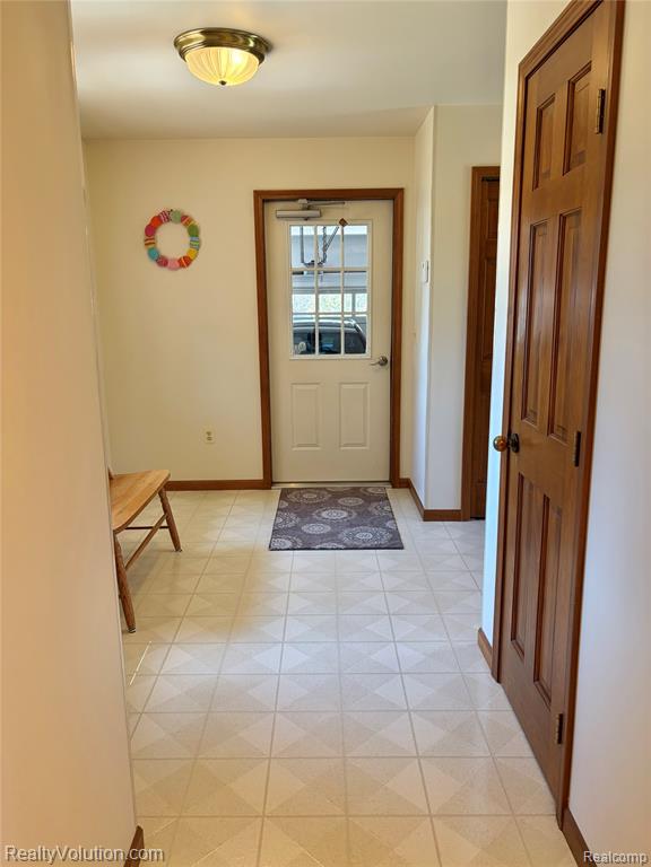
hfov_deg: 53.1
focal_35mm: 26
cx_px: 326
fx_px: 652
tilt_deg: -10.7
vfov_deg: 67.3
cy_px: 434
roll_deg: +0.4
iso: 125
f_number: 1.6
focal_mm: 5.96
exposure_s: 1/60
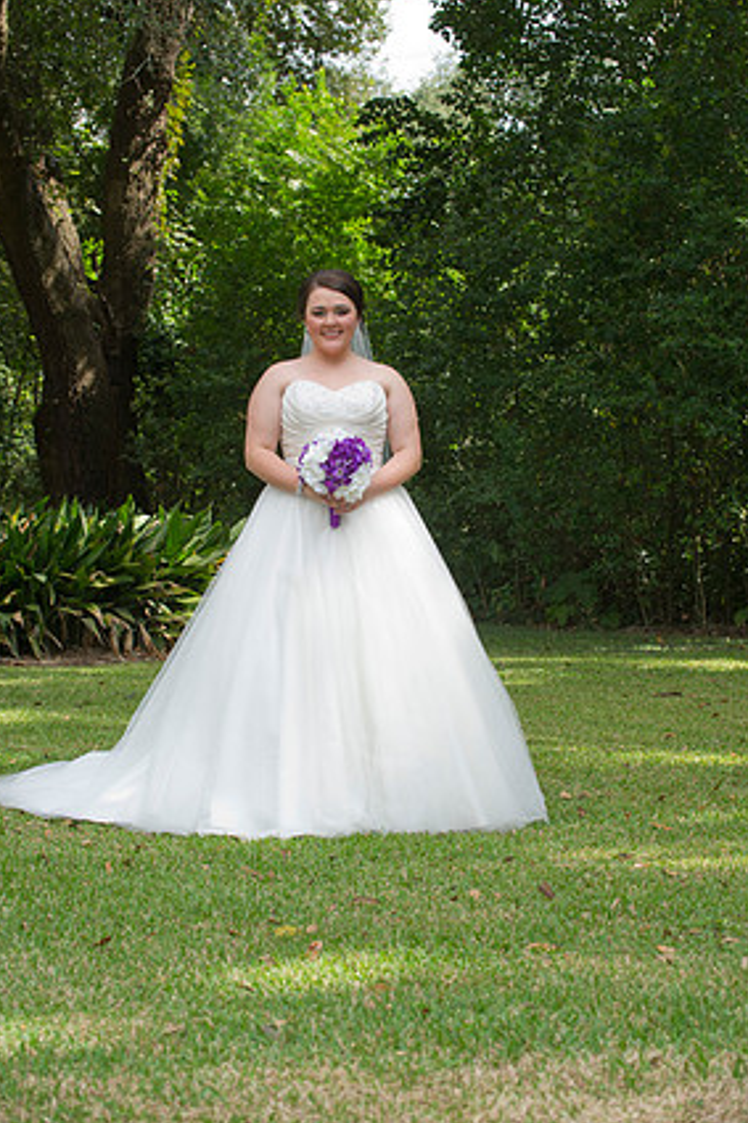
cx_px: 358
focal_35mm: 91
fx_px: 2838
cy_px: 536
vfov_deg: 22.4
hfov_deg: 15.0
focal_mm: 86
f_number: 5.6
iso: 320
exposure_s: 1/125
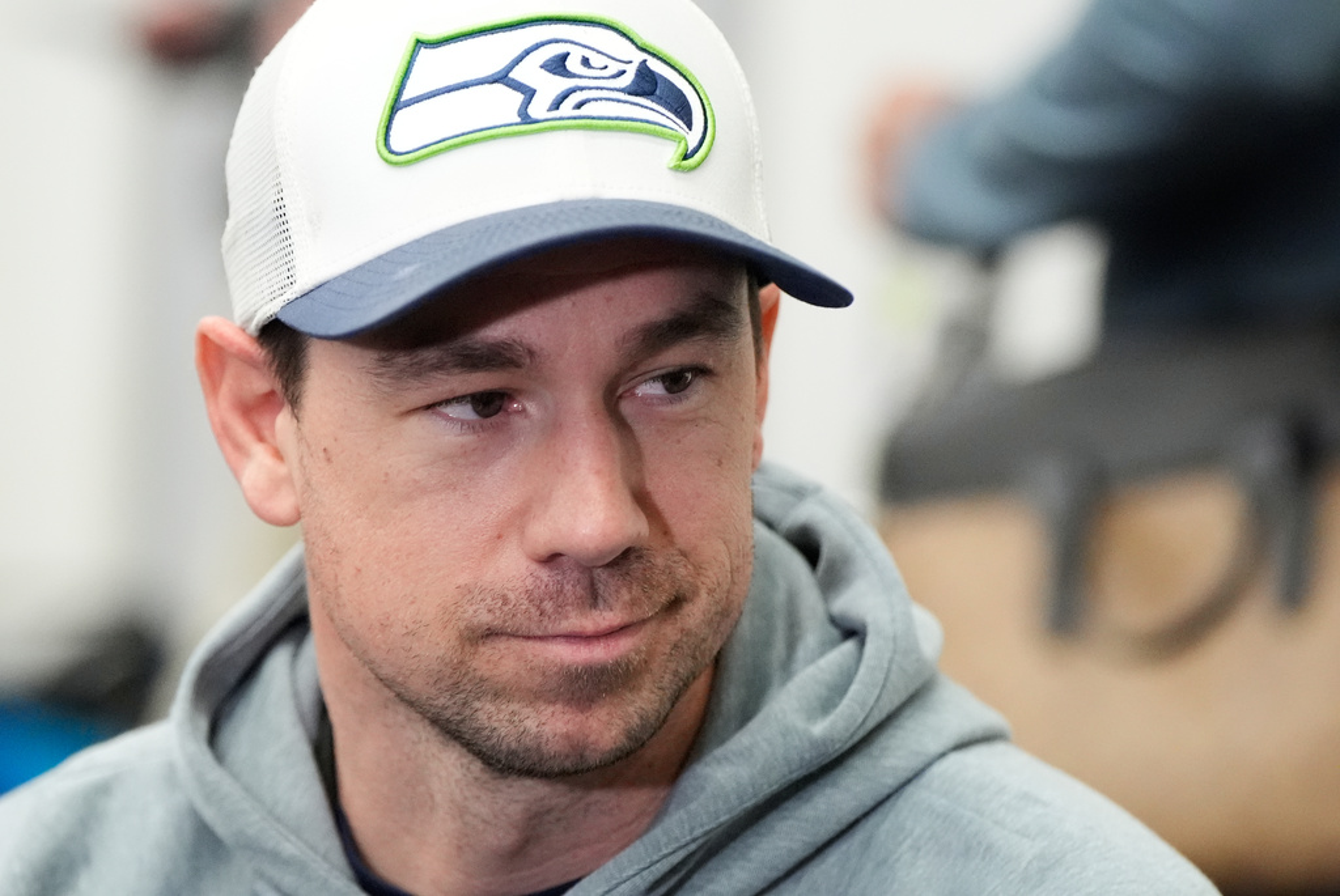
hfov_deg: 10.7
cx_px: 670
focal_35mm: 192
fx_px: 7154
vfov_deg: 7.2
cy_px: 448
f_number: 2.8
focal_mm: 128
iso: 6400
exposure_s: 1/200
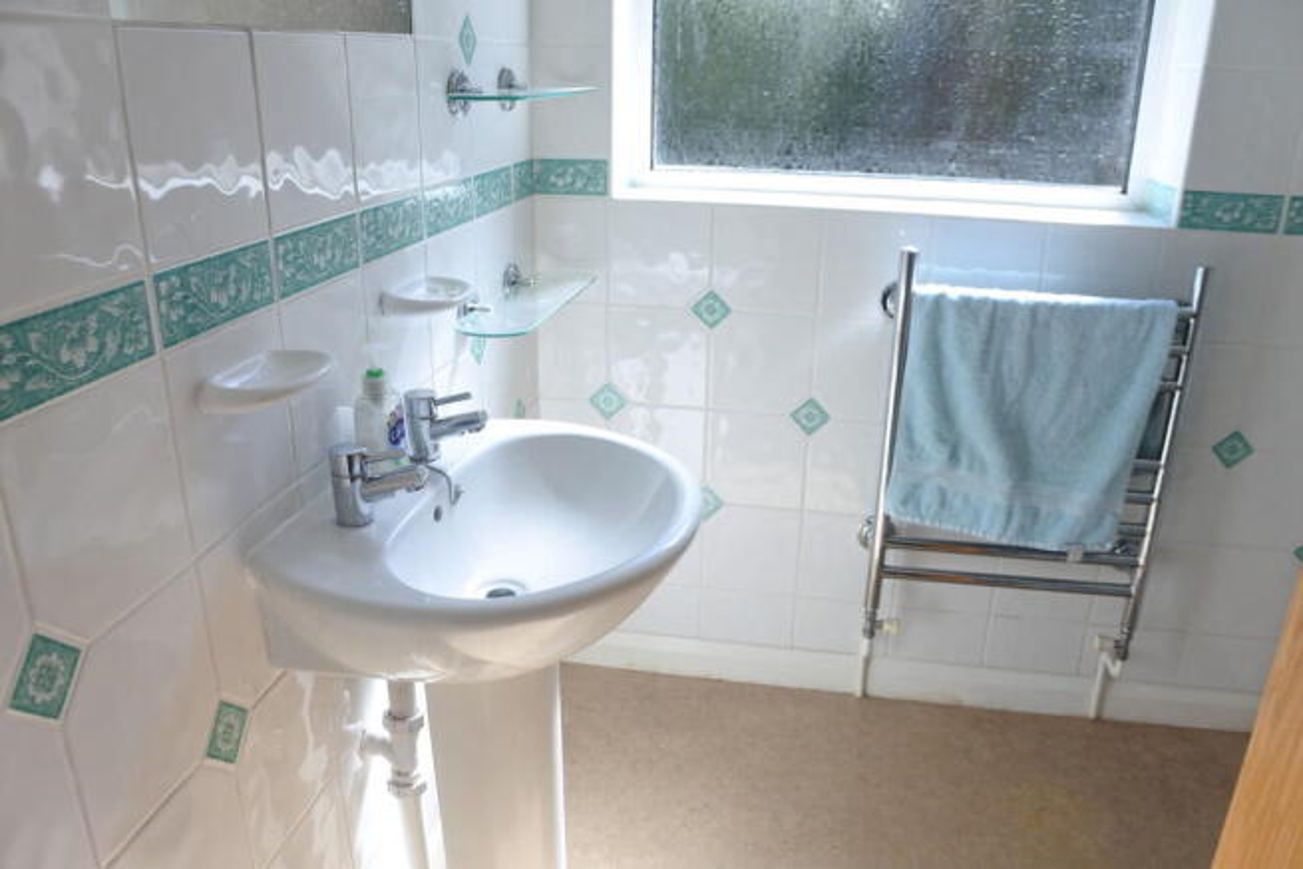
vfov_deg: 48.0
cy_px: 434
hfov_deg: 67.4
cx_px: 652
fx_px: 977
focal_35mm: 27
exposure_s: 1/200
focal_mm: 10
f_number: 3.5
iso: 200
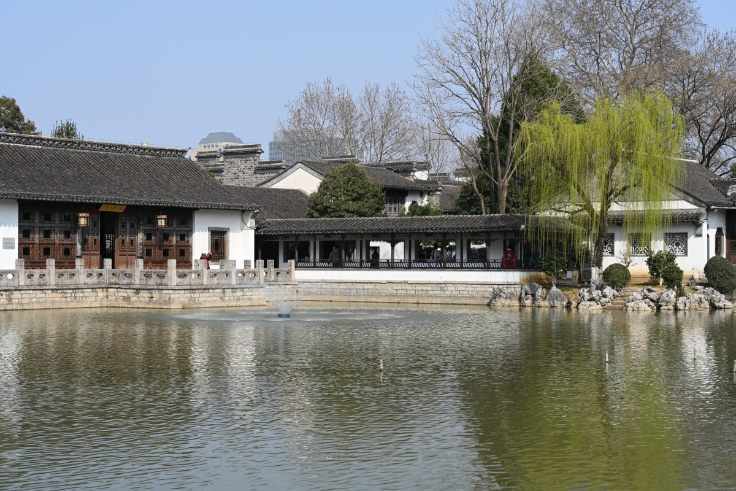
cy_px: 246
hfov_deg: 33.9
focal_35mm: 59
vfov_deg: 23.0
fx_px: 1206
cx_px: 368
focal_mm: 59
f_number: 8
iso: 125
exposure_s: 1/320
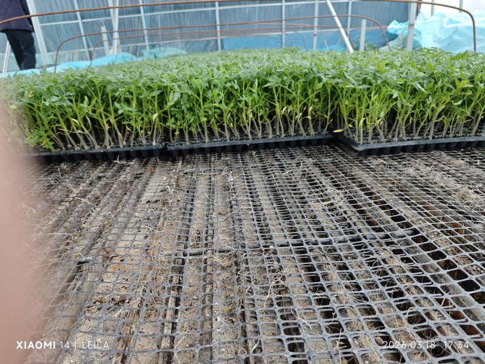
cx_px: 242
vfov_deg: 58.9
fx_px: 322
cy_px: 182
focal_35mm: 23
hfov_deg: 73.9
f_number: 1.6
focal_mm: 6.55
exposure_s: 1/72.5
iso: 200
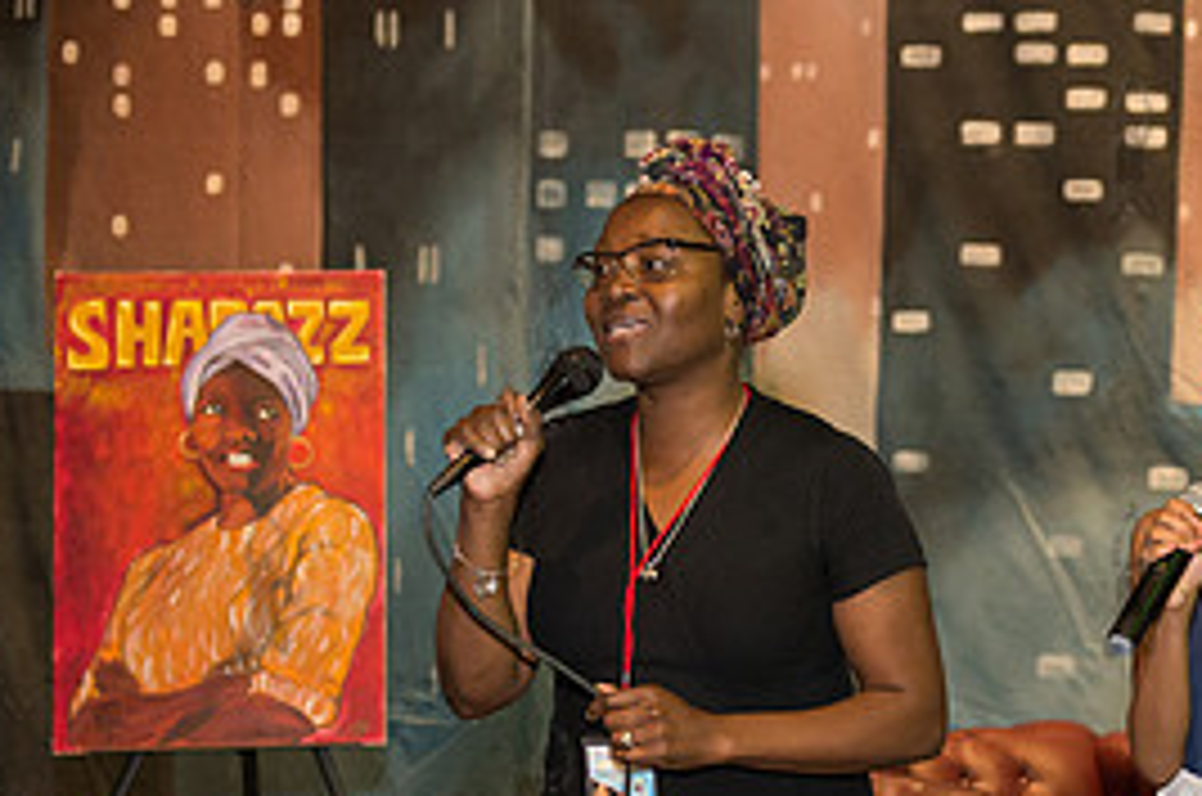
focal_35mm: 97
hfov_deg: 20.4
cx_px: 1207
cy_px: 566
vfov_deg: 14.0
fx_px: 3233
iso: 3200
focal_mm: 42
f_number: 3.2
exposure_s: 1/250
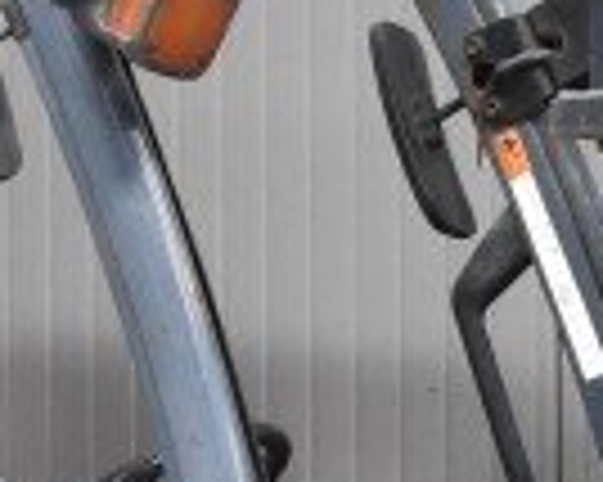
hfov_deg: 6.1
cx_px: 104
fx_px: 5621
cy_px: 838
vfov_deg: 4.9
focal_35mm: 315
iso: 1600
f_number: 5
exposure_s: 1/40
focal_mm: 25
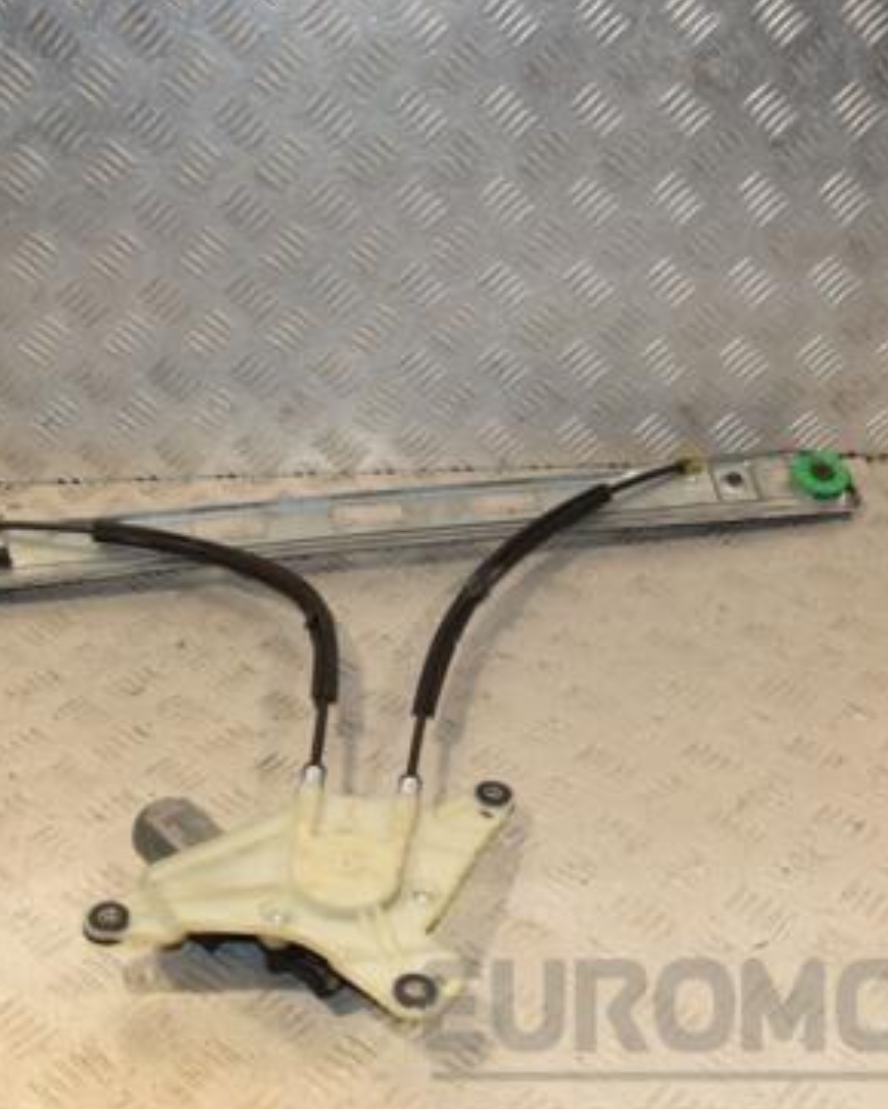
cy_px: 597
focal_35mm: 42
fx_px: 1379
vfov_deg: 43.8
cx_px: 364
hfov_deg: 35.6
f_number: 7.1
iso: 800
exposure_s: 1/200
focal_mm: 18
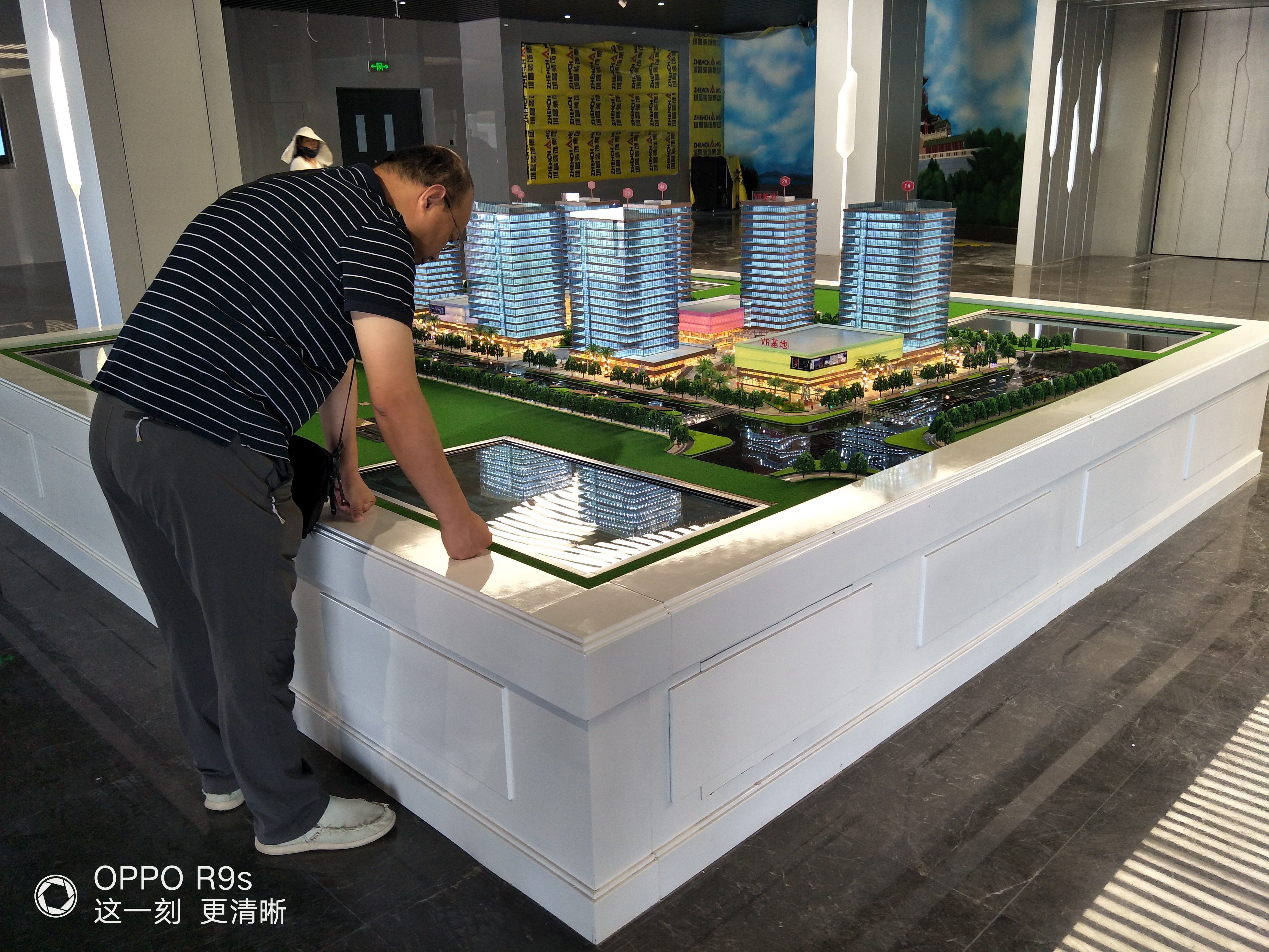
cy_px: 476
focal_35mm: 24
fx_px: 880
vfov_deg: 56.8
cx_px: 634
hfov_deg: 71.6
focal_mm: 4.1
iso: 43
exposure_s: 1/50
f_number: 1.7
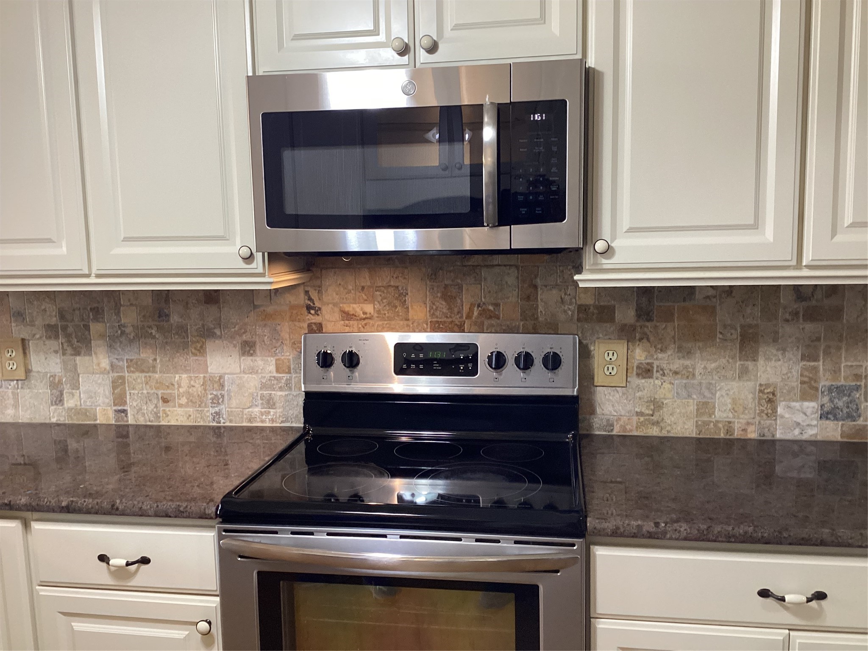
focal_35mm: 31
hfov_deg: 58.4
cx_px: 434
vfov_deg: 45.4
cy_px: 326
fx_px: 777
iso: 250
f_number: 2.4
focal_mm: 3.3
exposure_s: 1/60
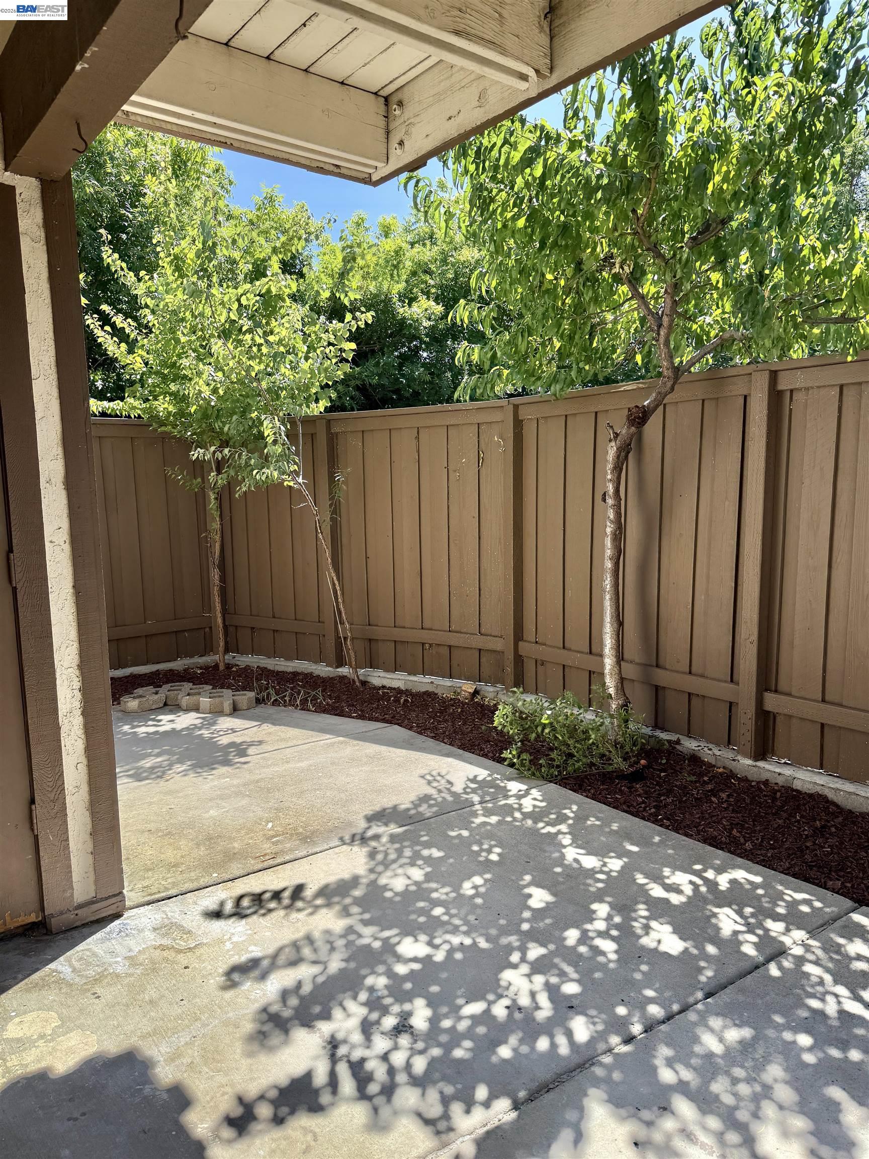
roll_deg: +0.5
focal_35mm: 24
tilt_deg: -7.3
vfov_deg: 71.6
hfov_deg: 56.8
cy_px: 580
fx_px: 803
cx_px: 434
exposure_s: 1/2169
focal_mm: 6.76
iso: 100
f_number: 1.78
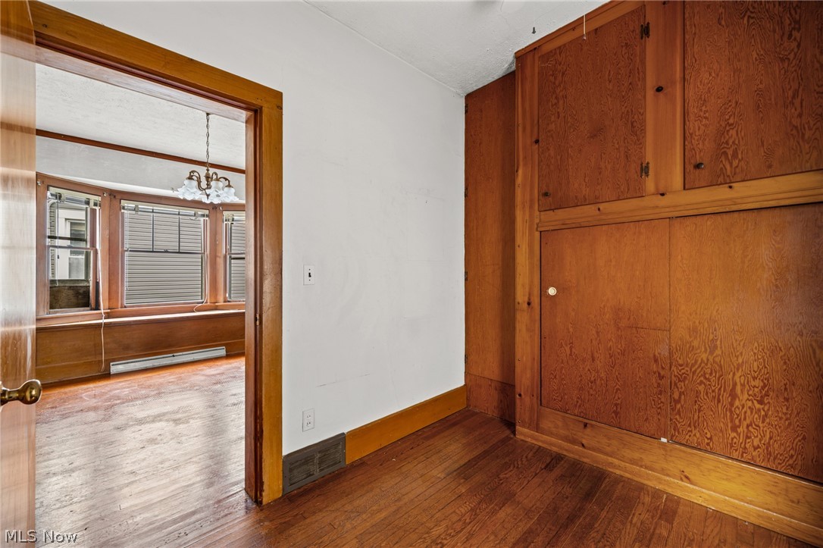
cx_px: 412
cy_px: 274
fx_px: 320
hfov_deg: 104.3
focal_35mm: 14
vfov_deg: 81.2
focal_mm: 14
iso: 250
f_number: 9
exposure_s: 1.3
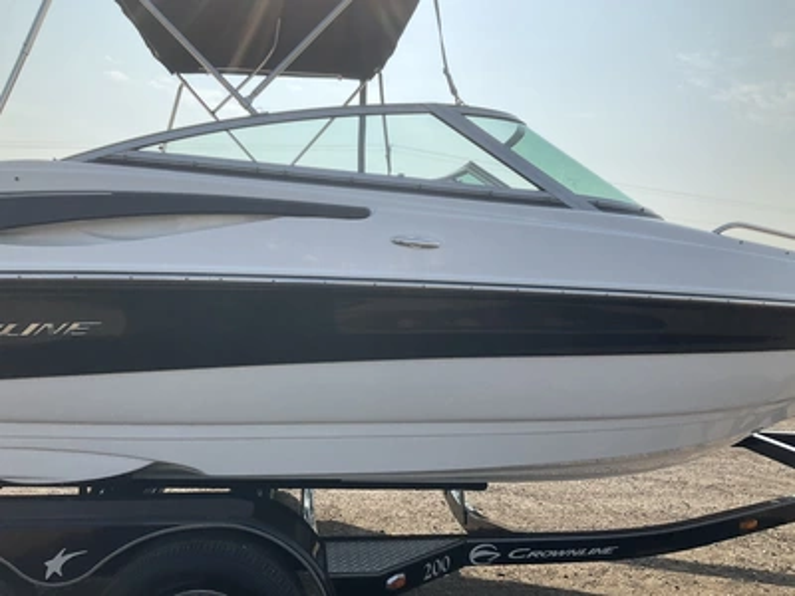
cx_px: 398
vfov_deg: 48.2
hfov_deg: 61.7
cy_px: 298
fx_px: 666
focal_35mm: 29
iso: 25
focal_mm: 3
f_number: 1.8
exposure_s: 1/1848
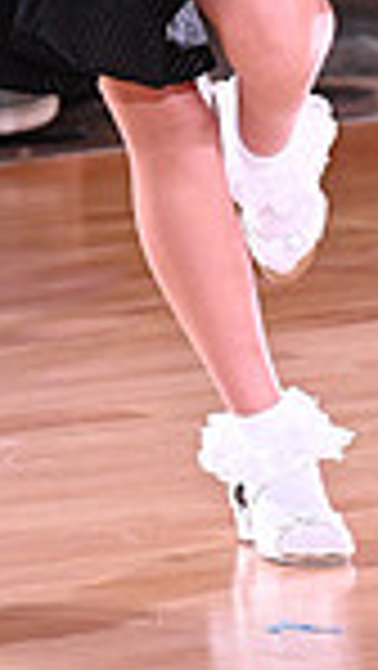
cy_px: -229
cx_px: -110
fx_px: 9784
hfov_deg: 2.2
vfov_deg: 3.9
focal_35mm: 550
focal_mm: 135
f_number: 4.5
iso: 5000
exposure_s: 1/400
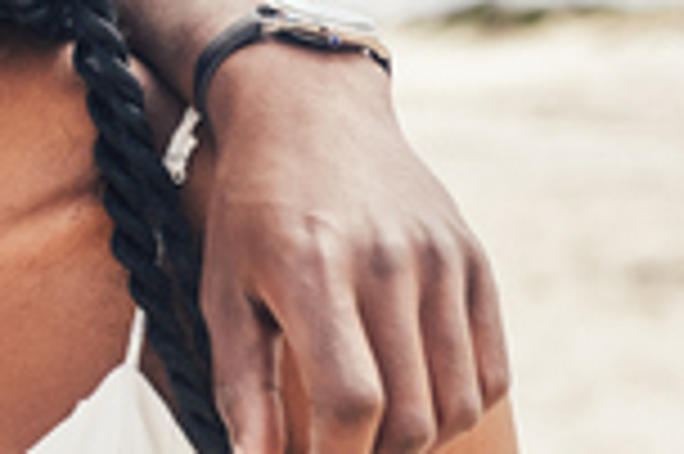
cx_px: -436
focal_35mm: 167
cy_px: 25
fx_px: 3170
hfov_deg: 11.6
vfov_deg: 8.2
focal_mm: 35
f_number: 2.8
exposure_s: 1/1600
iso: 100
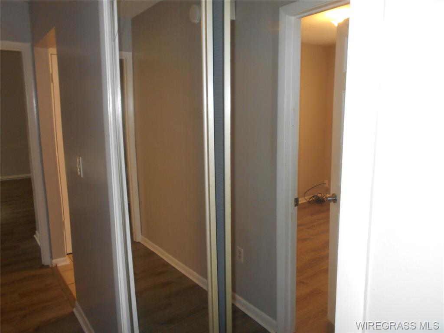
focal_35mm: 26
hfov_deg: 67.3
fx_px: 333
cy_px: 166
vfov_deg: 53.1
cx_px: 222
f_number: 3.2
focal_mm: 4.6
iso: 200
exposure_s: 1/25
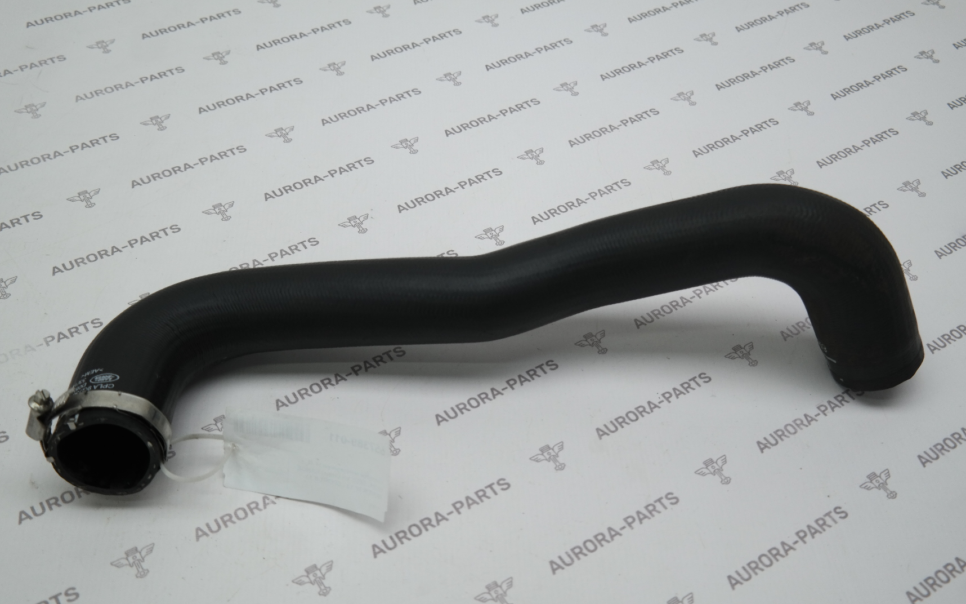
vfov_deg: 32.8
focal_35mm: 39
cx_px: 482
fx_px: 1027
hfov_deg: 50.4
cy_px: 314
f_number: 4
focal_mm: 25
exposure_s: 1/100
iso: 200
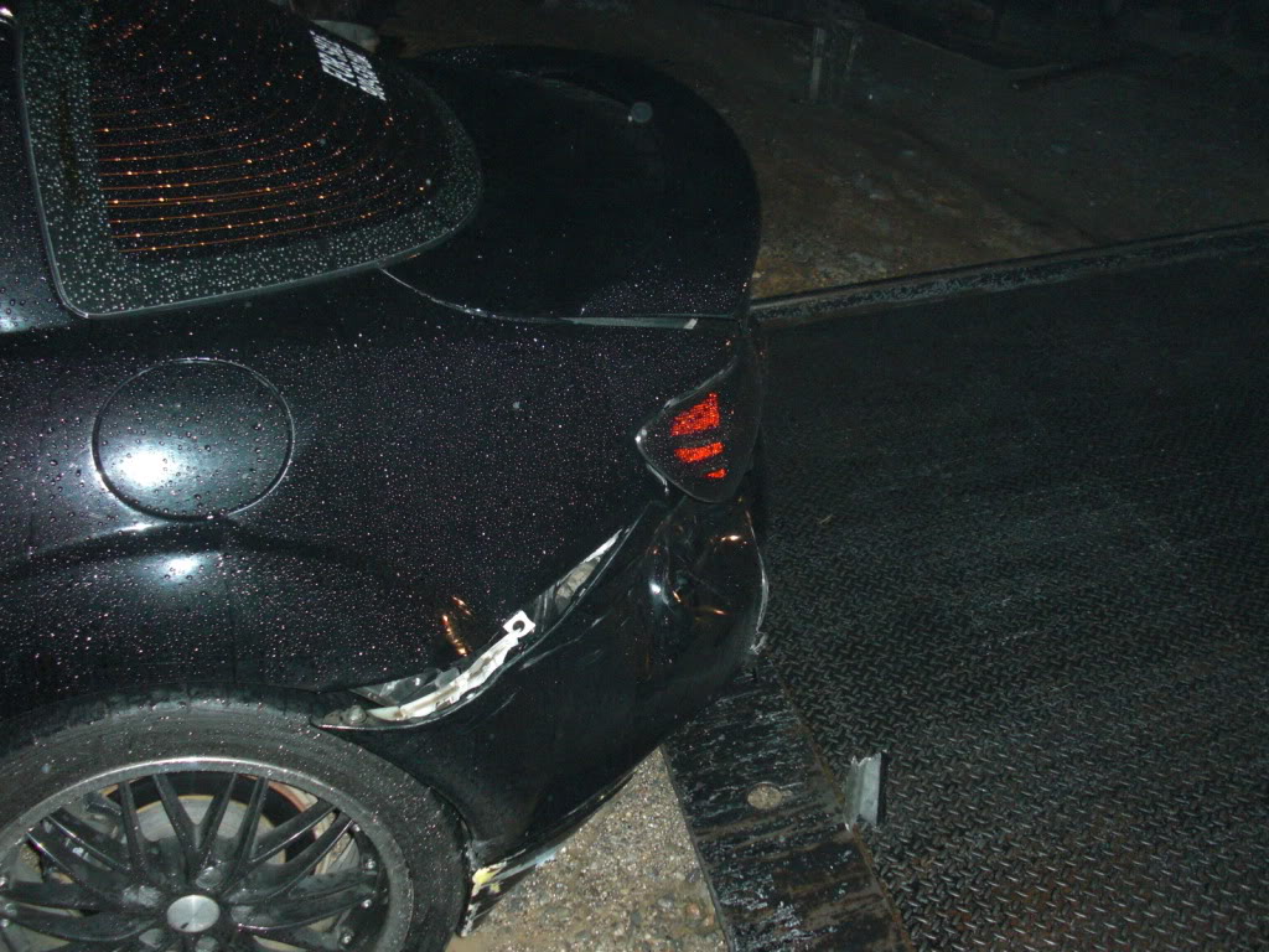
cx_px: 634
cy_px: 476
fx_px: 1320
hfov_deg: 51.4
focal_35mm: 36
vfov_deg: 39.7
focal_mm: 6.3
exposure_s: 1/60
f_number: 2.8
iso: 200
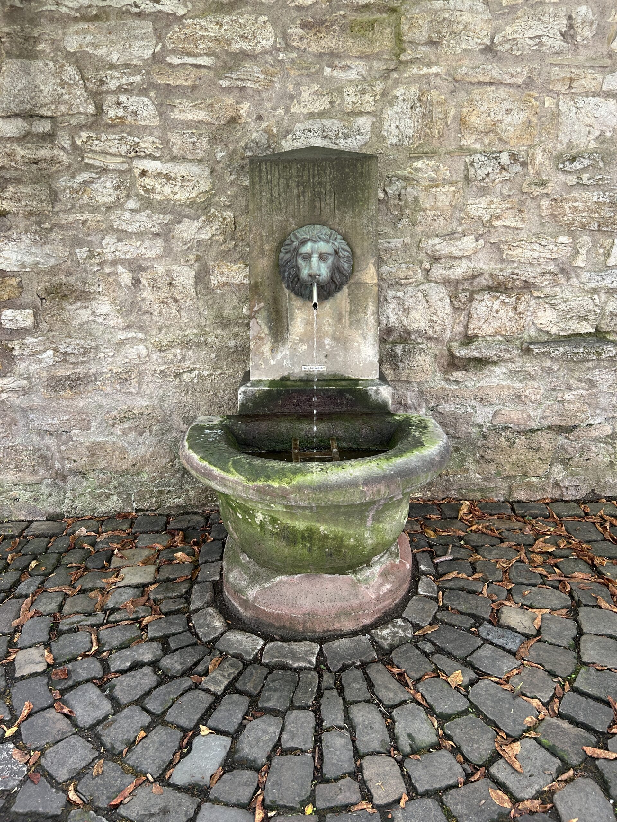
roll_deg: -0.7
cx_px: 308
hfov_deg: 53.1
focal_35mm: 26
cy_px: 411
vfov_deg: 67.3
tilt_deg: -16.6
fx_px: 618
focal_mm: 5.7
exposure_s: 1/121
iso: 80
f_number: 1.5
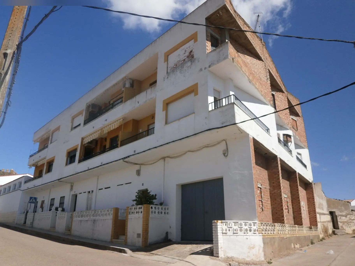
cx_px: 178
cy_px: 133
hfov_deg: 67.3
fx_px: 267
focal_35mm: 26
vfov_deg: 53.1
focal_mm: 4.7
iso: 100
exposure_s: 1/250
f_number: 8
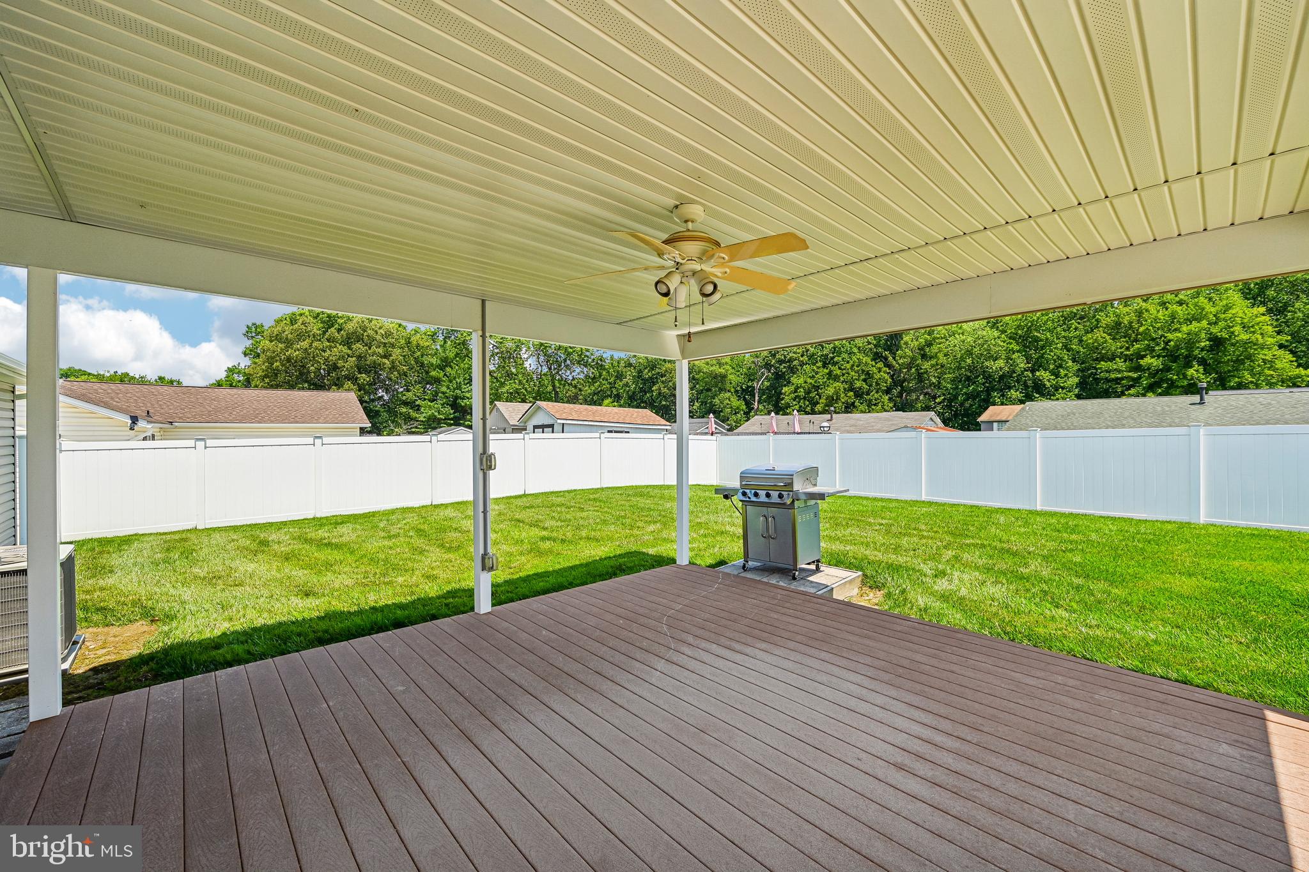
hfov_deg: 104.3
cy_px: 436
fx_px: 509
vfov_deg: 81.2
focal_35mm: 14
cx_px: 654
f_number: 8
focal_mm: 14
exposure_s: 1/320
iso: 100
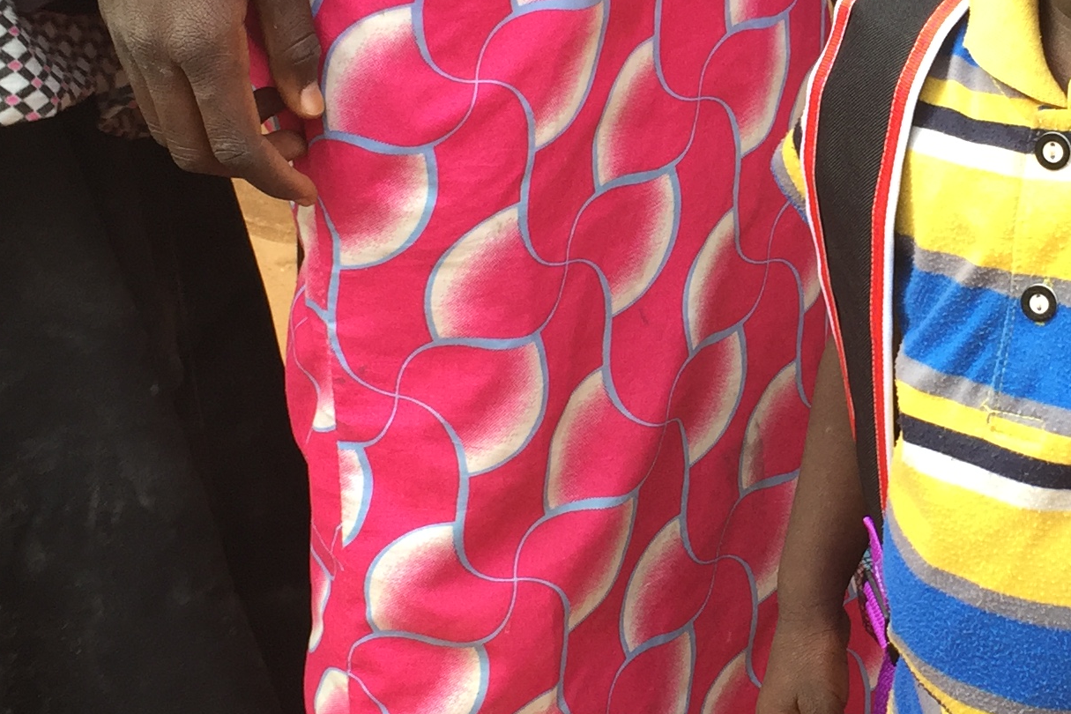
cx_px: 919
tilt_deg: -19.4
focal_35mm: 81
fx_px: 2410
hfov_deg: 24.5
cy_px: 249
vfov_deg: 16.8
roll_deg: -1.8
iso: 40
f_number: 2.2
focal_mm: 4.15
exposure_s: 1/100
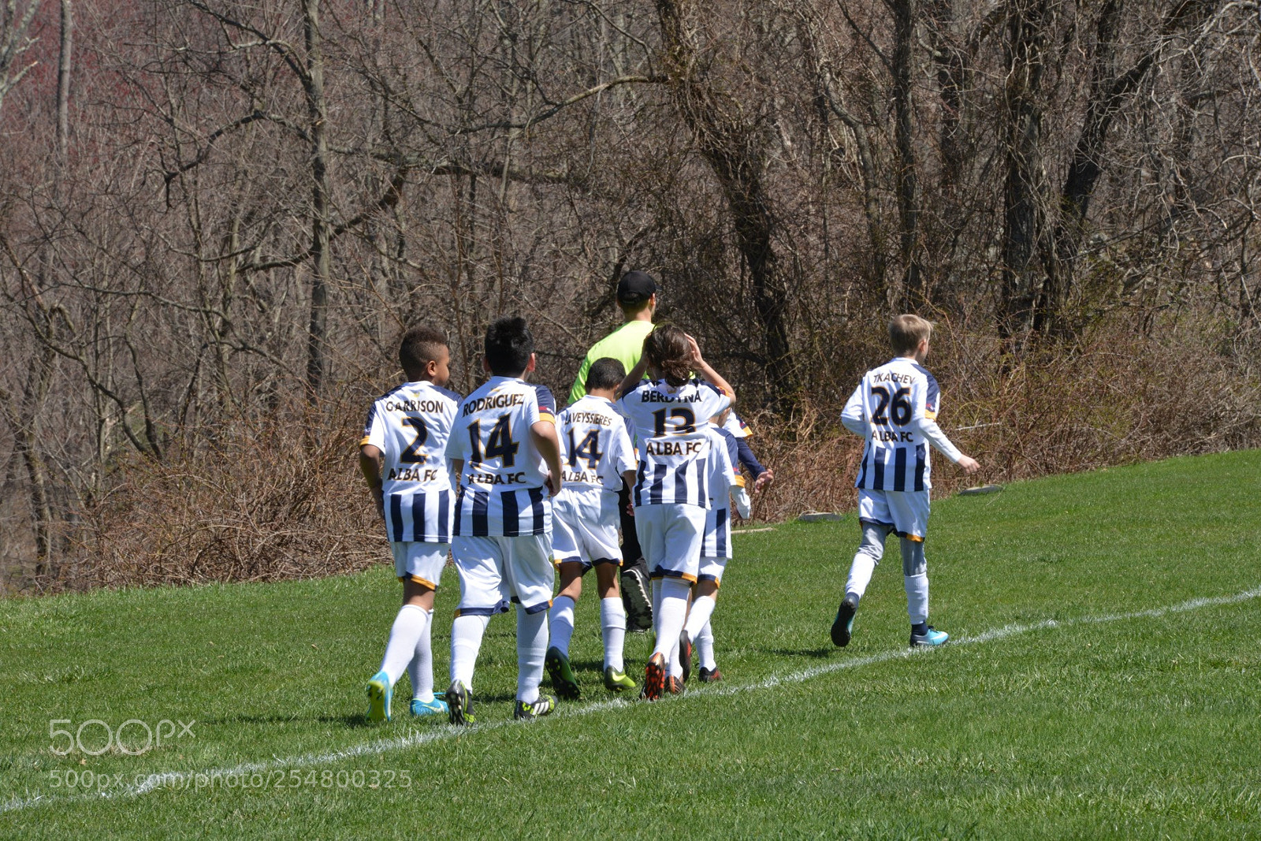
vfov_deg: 6.9
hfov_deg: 10.3
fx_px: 7006
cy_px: 420
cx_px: 630
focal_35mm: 200
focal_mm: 200
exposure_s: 1/160
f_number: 22
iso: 560
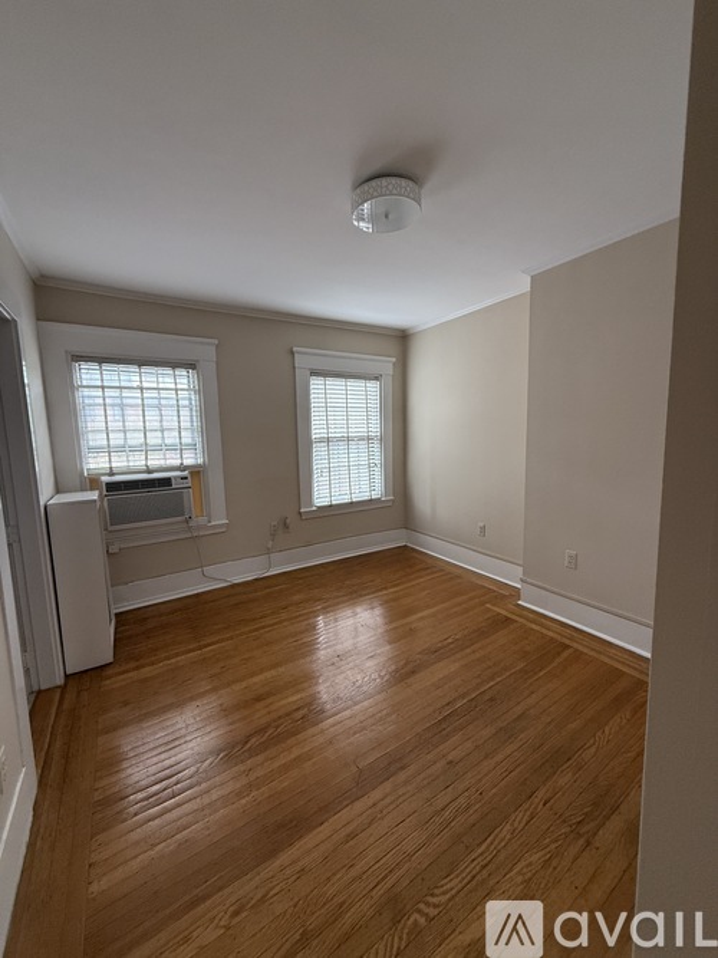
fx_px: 387
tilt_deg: -5.9
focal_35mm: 14
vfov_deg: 102.1
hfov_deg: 85.7
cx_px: 359
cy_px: 479
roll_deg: +1.4
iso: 250
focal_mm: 2.22
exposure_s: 1/99
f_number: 2.2
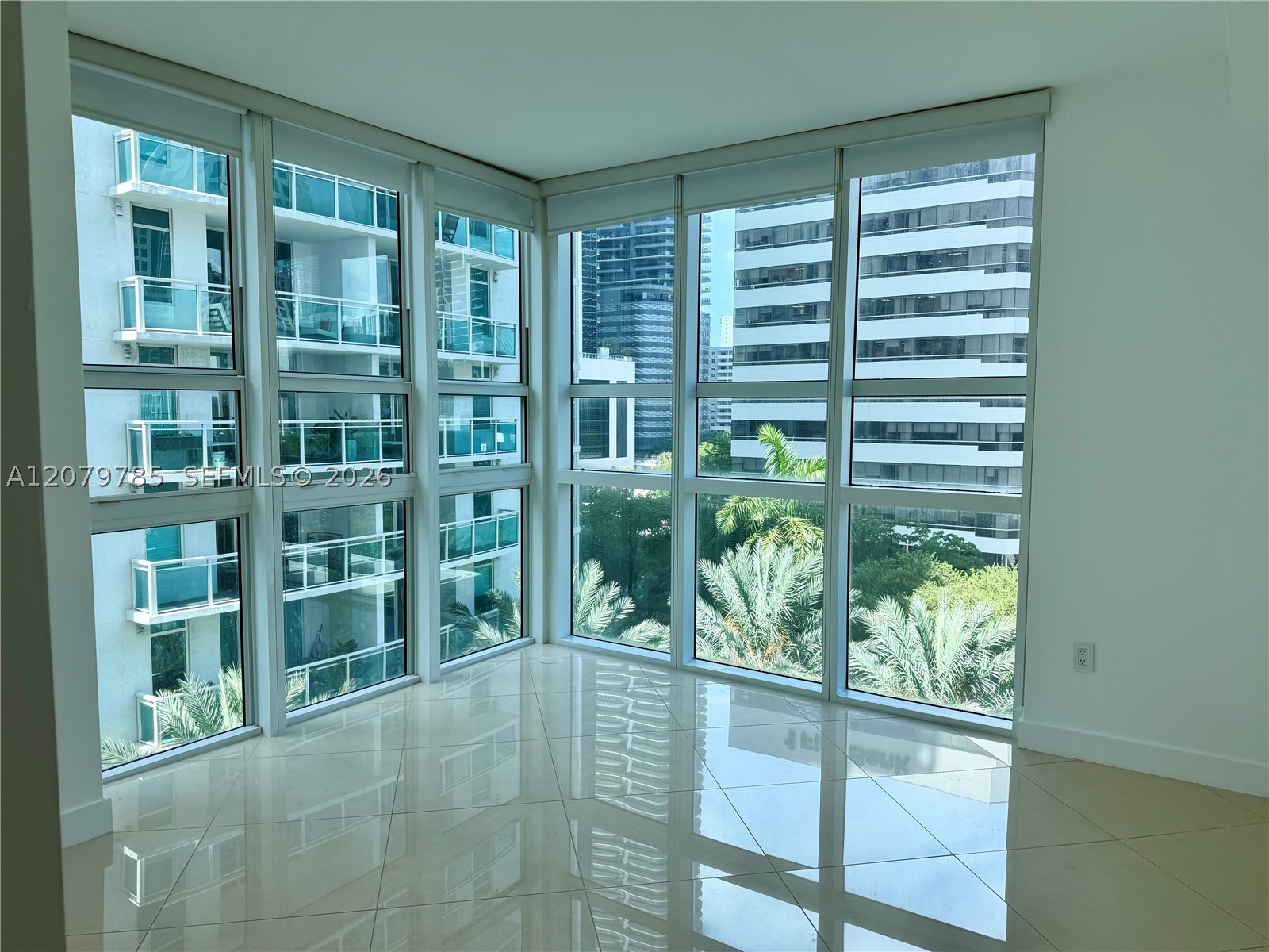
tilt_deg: -3.8
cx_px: 634
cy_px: 476
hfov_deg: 71.6
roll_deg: +0.0
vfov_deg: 56.8
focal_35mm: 24
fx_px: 880
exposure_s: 1/840
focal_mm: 6.76
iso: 80
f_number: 1.78
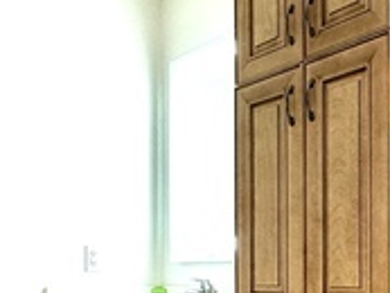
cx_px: 236
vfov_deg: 26.1
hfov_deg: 35.4
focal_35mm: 54
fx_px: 609
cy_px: 266
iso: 200
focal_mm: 2.22
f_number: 2.2
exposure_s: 1/120
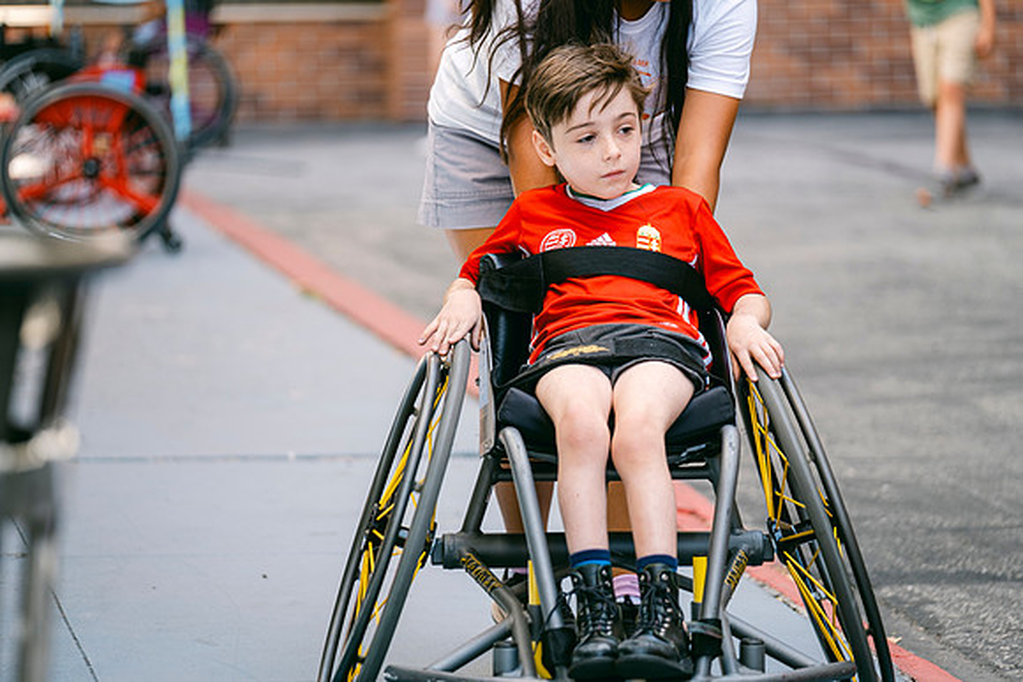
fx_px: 5969
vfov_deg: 6.5
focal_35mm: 210
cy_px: 341
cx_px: 512
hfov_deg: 9.8
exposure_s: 1/170
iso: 160
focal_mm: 140
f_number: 2.8
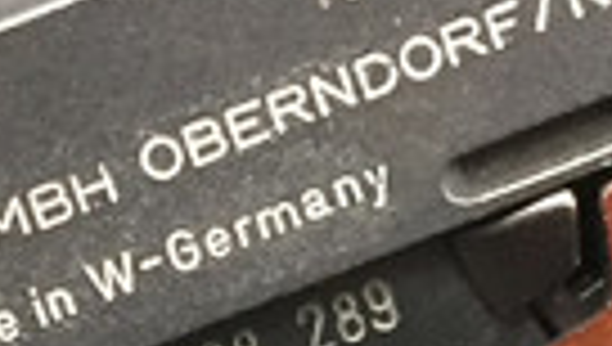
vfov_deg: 4.9
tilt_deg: -16.2
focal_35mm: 247
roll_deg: -4.4
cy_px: 692
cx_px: -83
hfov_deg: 8.6
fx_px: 4015
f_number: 2.2
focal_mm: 4.15
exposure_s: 1/20
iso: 250
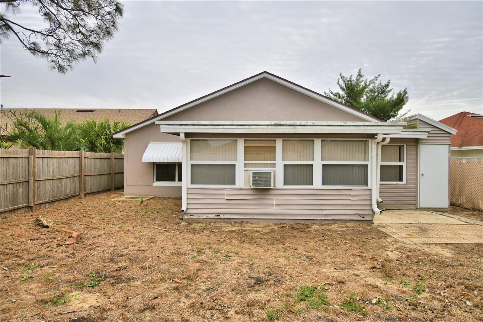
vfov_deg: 64.5
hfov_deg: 86.9
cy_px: 161
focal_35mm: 19
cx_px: 242
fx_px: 255
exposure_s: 1/500
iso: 100
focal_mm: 13
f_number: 5
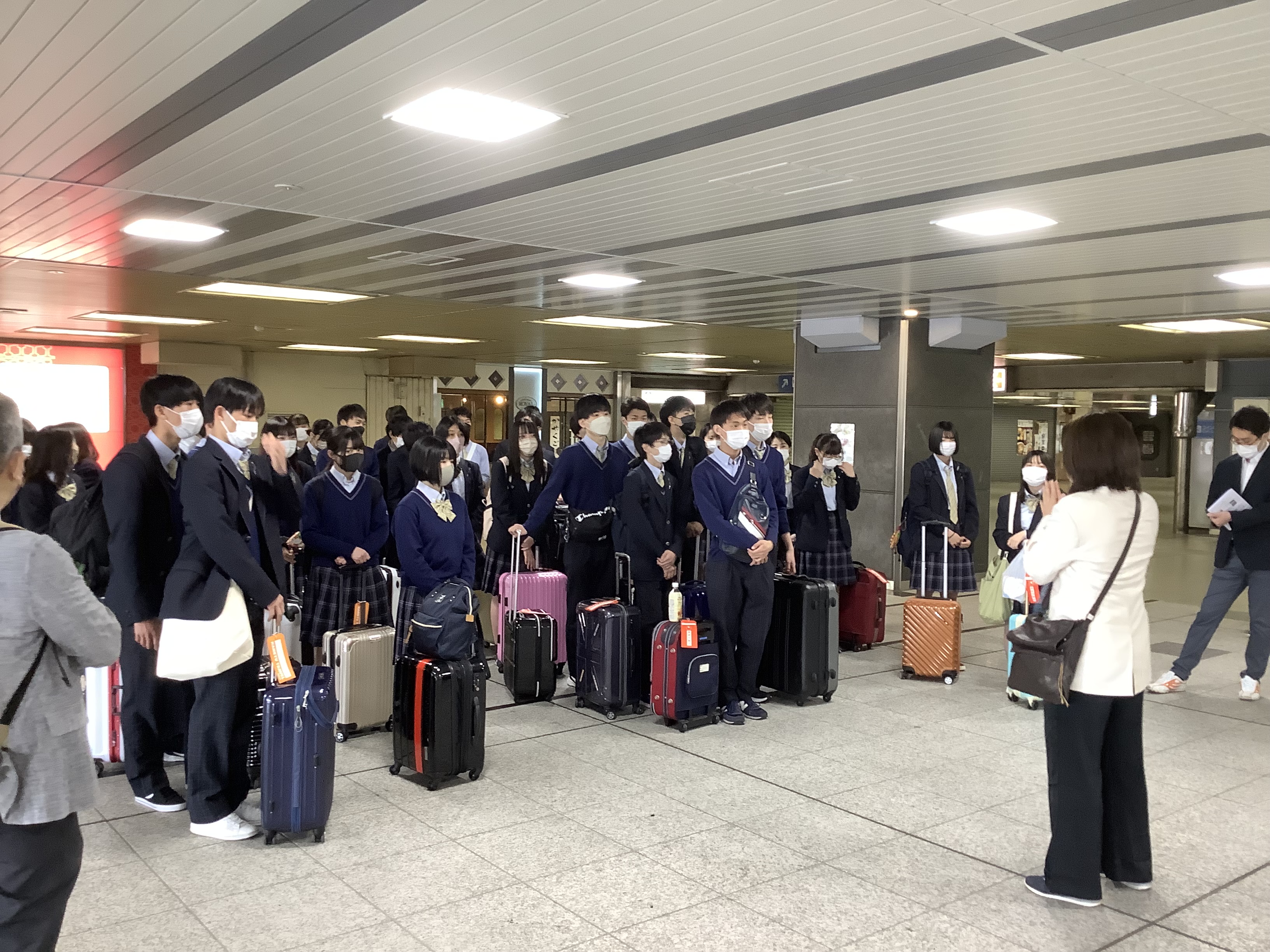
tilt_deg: -3.2
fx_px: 1137
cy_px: 476
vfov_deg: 45.4
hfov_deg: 58.4
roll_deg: -0.8
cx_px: 635
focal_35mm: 31
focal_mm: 3.3
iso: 160
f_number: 2.4
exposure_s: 1/50
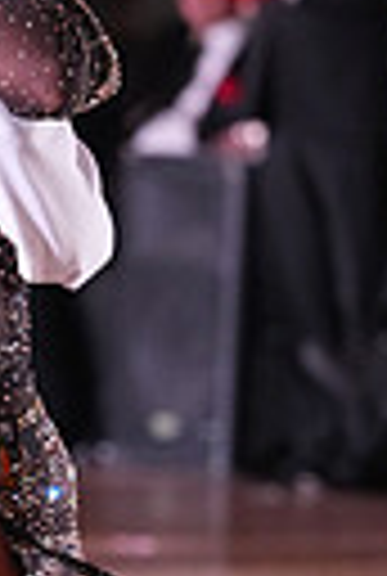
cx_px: -407
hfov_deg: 1.9
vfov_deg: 2.9
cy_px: 842
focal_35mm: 714
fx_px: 11451
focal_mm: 158
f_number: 4.5
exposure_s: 1/200
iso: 4000
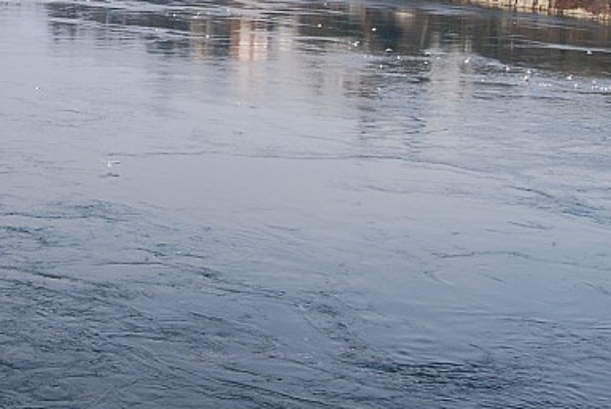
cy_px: -69
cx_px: -92
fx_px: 1223
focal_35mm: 72
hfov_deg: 25.6
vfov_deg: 18.1
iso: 200
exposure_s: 1/400
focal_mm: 18
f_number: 5.6
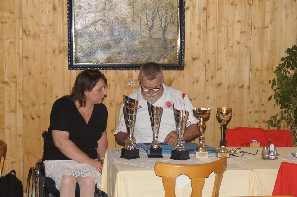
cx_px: 148
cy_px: 98
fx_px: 866
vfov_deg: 13.0
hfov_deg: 19.5
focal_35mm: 105
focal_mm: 70
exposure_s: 1/100
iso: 640
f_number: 5
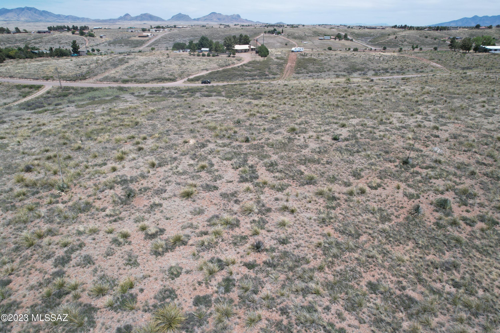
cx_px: 250
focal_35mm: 22
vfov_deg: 57.2
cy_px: 166
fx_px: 306
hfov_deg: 78.6
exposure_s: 1/2000
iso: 100
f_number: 2.8
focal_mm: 8.38
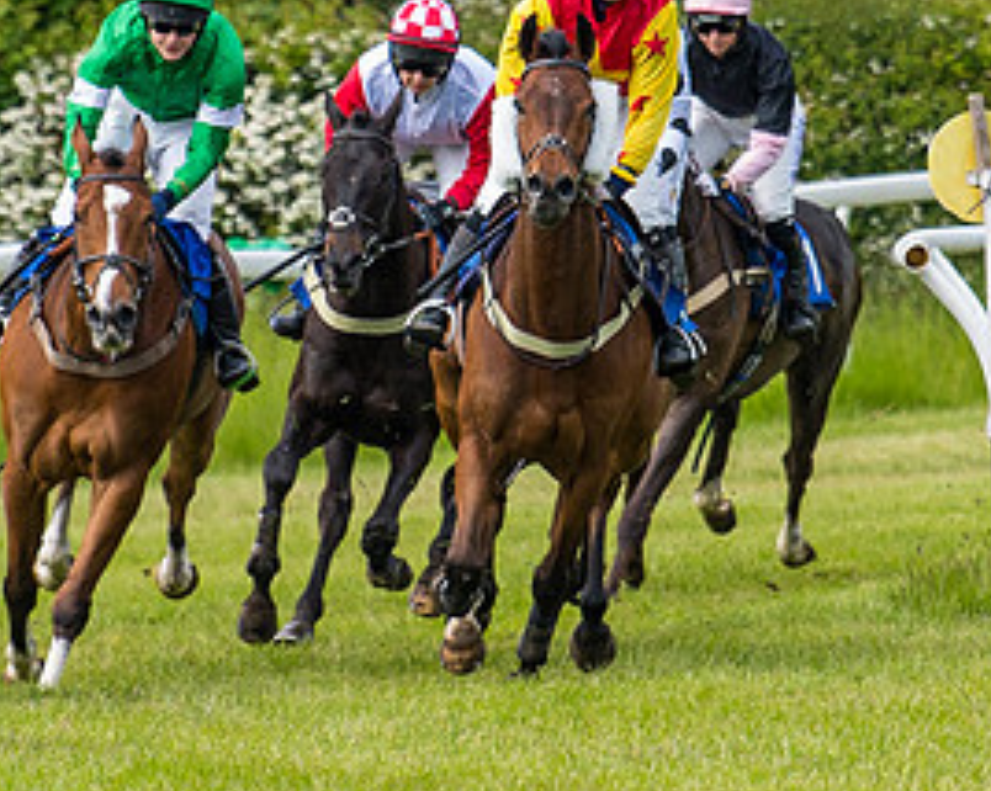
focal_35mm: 914
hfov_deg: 2.1
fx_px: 26788
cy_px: 196
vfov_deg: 1.7
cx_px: 534
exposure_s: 1/1250
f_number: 4
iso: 400
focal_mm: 200
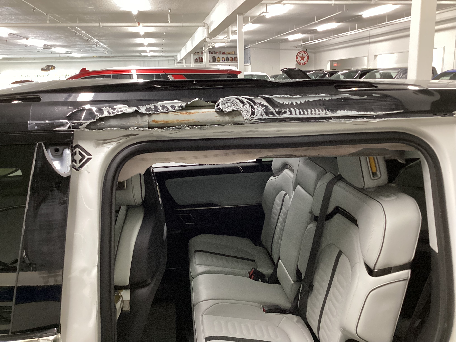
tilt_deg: -14.5
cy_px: 171
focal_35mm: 31
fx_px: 408
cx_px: 228
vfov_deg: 45.4
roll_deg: +1.5
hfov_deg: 58.4
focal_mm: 3.3
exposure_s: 1/33
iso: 320
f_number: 2.4
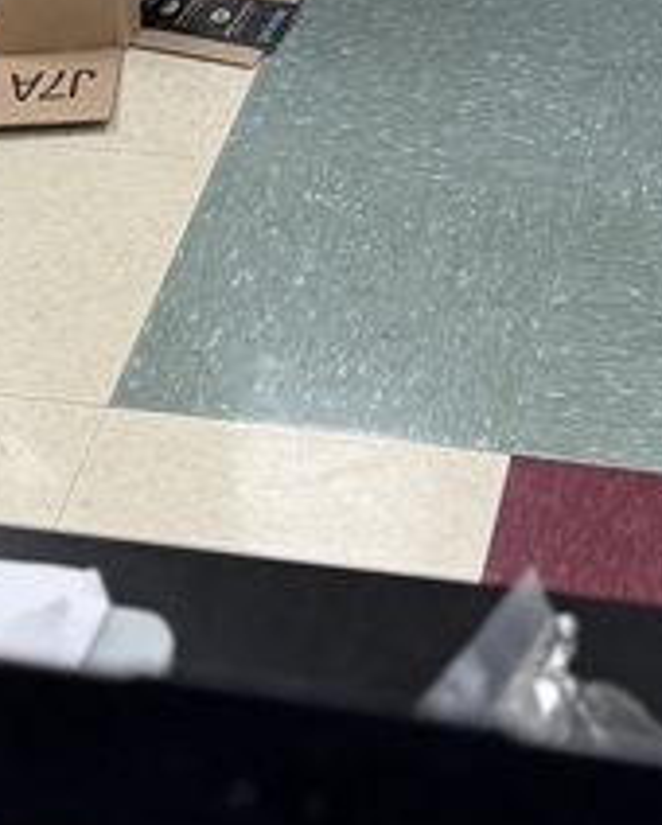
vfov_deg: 15.2
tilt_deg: -19.6
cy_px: -560
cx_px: 284
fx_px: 2763
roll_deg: +3.6
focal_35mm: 113
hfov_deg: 13.7
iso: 160
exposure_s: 1/127
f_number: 1.78
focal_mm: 6.76
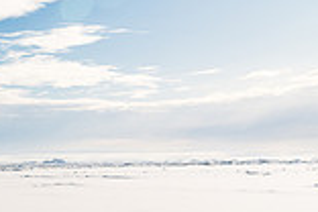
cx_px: -222
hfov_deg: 18.7
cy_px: 164
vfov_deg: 15.3
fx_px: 786
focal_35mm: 89
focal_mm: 24
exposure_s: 1/250
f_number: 9
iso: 100
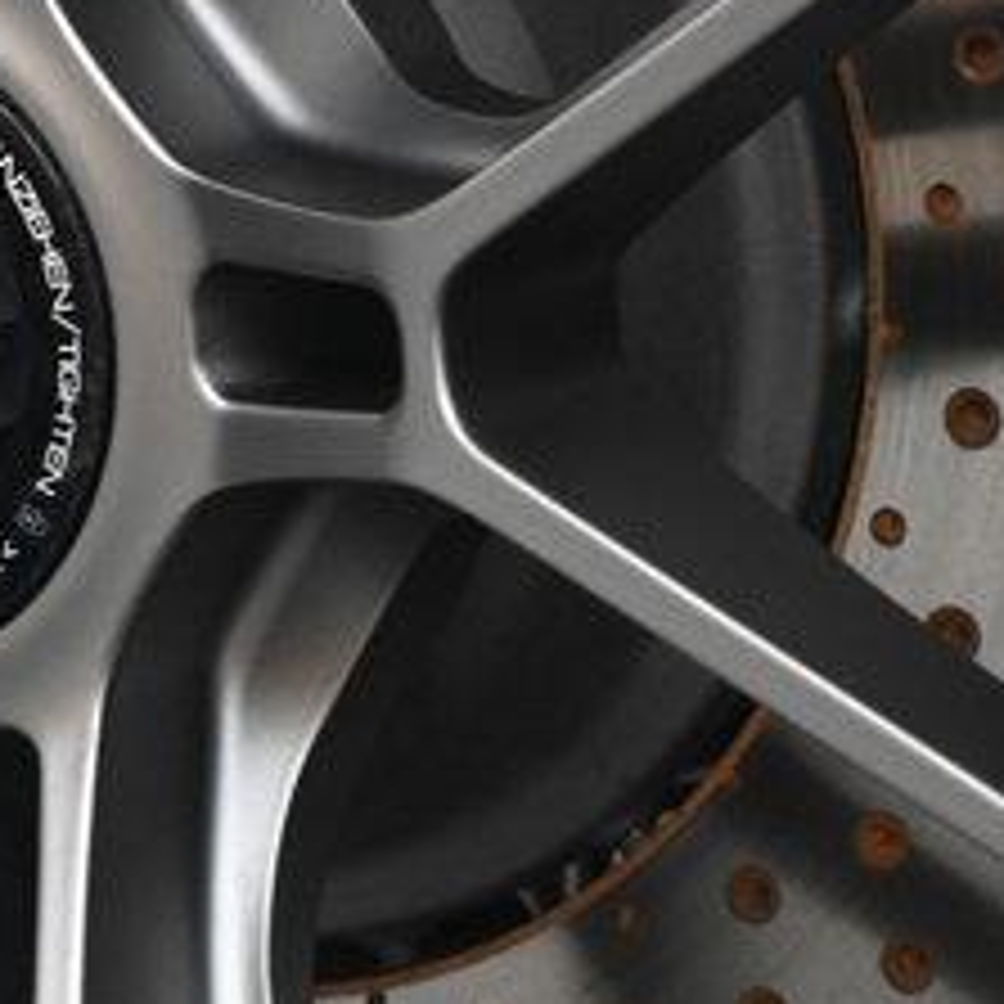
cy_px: 374
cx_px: -205
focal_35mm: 179
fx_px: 5889
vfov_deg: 9.7
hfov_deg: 9.6
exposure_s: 1/30
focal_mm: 41
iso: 2000
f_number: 5.6
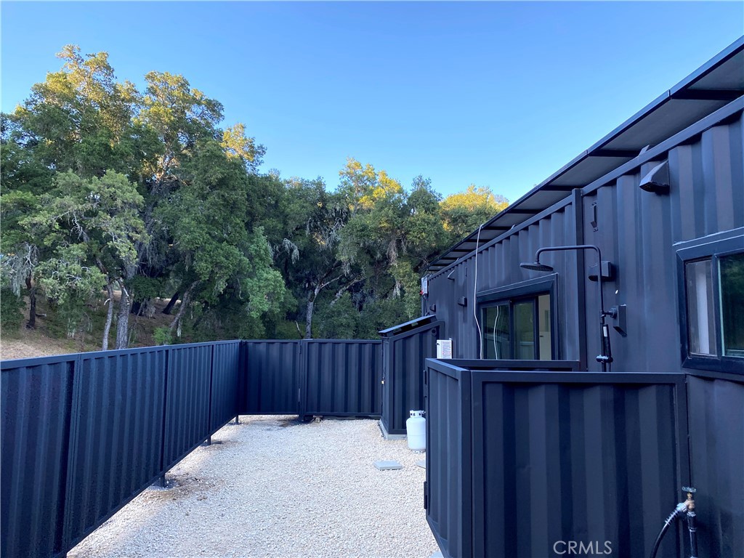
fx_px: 559
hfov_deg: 67.3
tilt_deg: +4.3
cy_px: 279
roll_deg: -1.3
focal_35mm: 26
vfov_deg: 53.1
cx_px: 372
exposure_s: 1/258
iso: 32
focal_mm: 4.25
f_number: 1.8
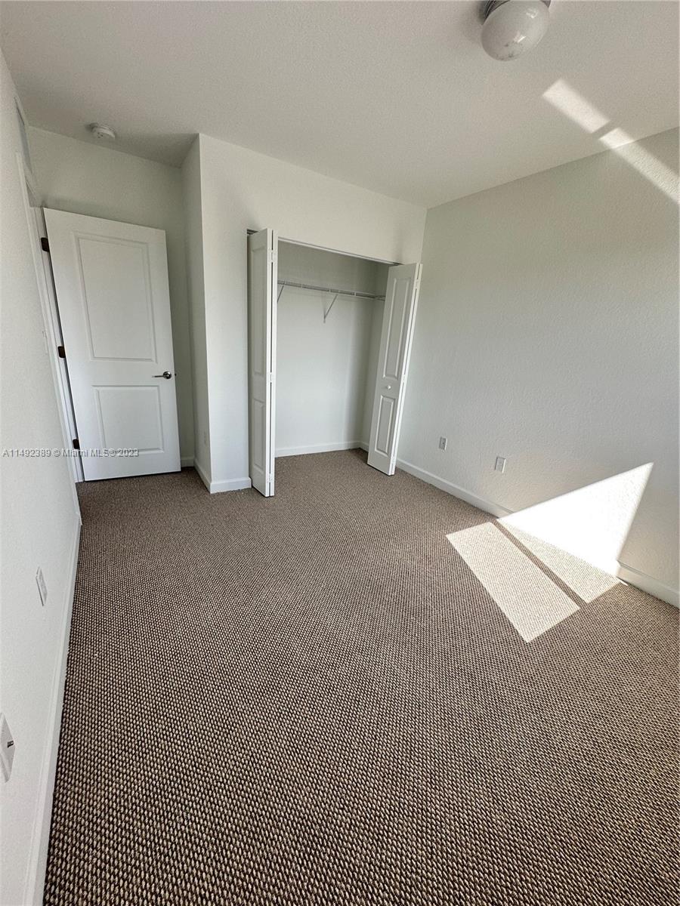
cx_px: 340
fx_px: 367
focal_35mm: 14
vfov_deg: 102.1
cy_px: 453
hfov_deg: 85.7
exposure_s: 1/99
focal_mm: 2.22
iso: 40
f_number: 2.2
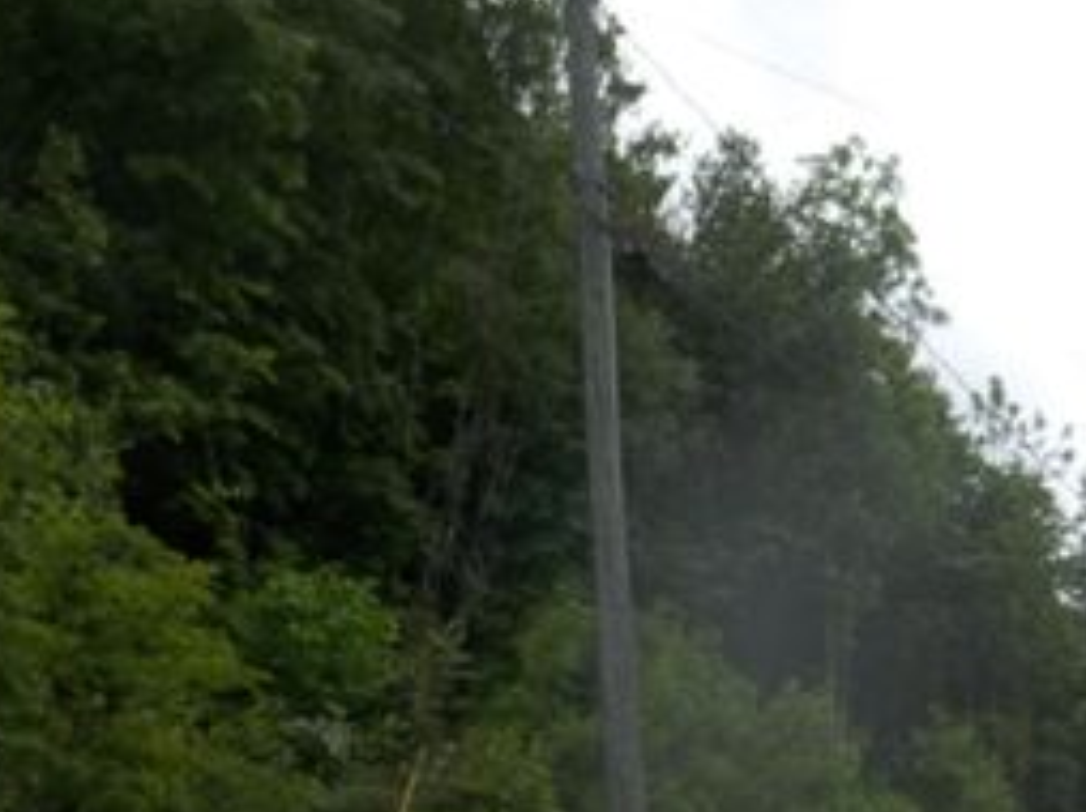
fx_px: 2037
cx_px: 868
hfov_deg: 29.2
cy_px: 776
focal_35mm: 65
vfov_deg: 21.9
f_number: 3.3
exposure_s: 1/640
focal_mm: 5.9
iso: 64
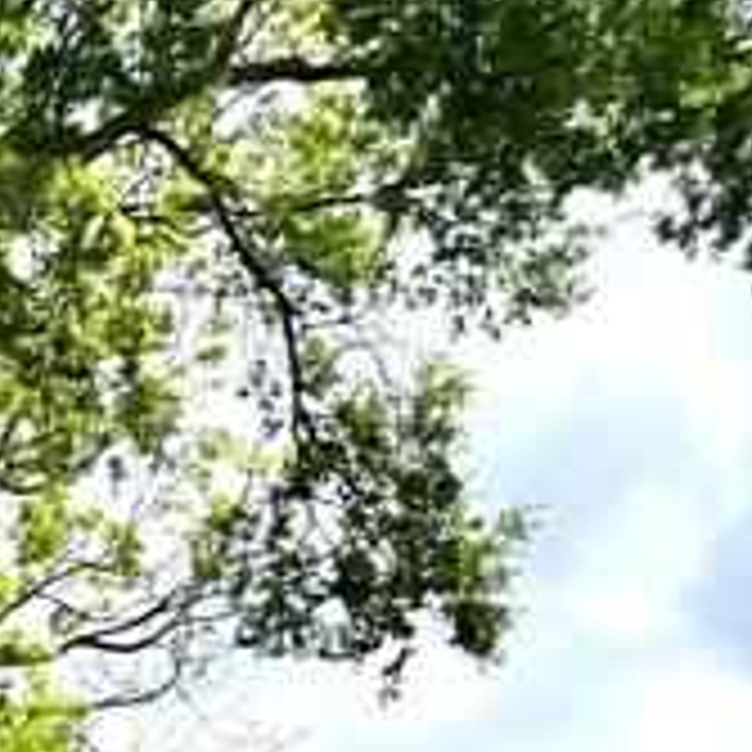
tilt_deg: +4.8
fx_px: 3465
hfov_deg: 11.1
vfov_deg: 11.2
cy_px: 1513
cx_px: -797
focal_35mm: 141
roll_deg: +0.7
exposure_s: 1/4274
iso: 50
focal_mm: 5.7
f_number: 1.5
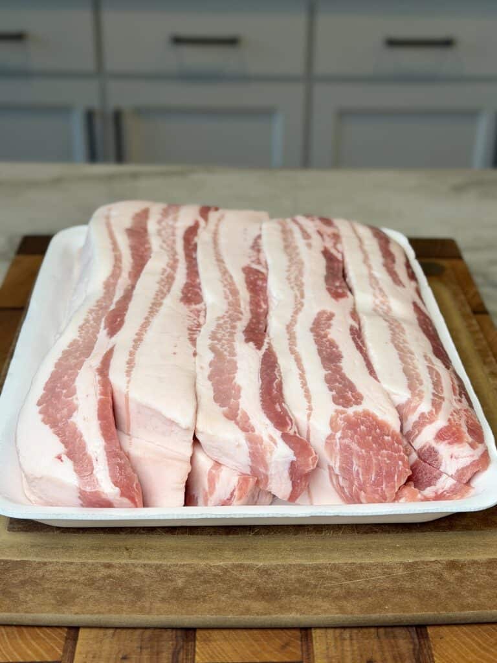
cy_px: 332
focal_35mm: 48
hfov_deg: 30.3
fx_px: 919
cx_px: 248
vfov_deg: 39.7
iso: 50
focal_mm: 6.76
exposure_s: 1/120
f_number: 1.78
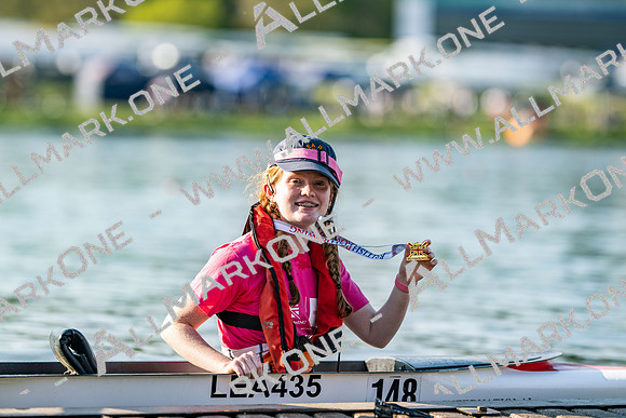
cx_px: 313
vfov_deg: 10.2
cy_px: 209
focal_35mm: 135
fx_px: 2348
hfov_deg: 15.2
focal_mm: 135
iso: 64
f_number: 1.8
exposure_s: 1/2000
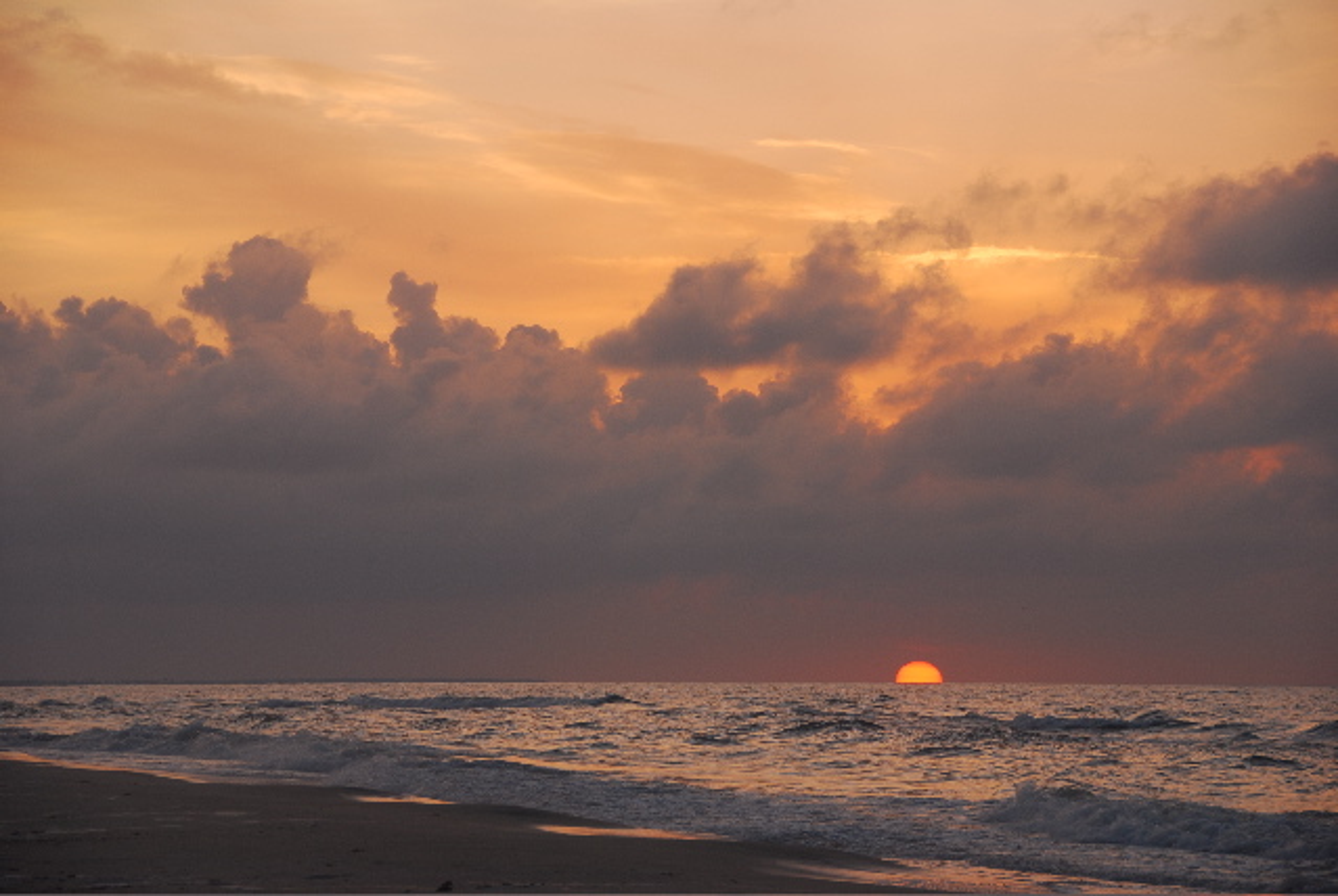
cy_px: 448
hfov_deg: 15.2
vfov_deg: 10.2
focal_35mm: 135
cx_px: 669
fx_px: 5024
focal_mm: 90
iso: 100
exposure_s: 1/80
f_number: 5.3
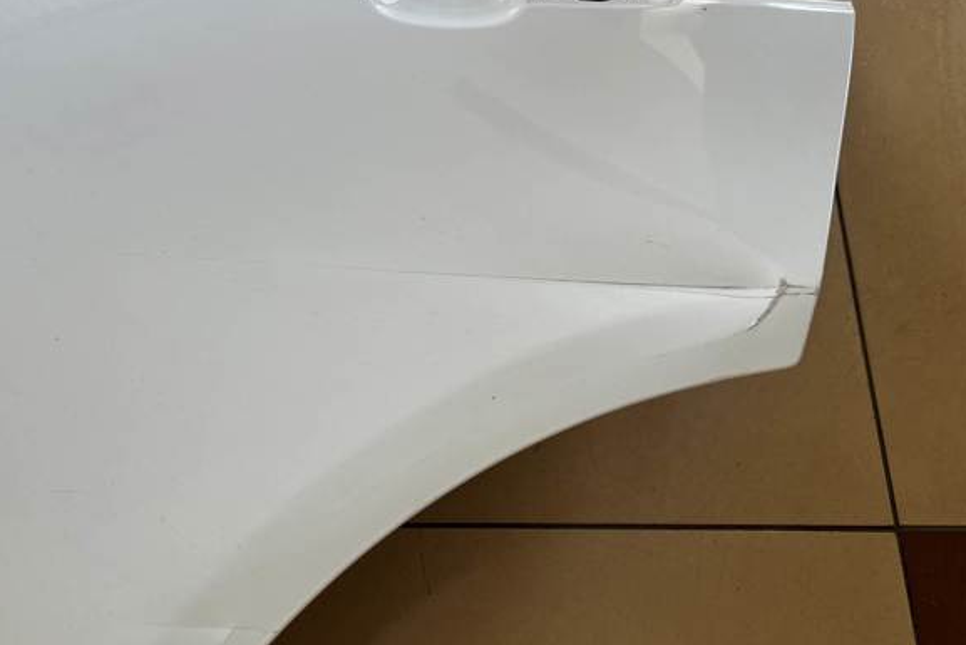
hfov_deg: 61.9
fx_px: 805
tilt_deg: -69.7
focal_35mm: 30
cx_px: 465
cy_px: 338
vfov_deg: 43.6
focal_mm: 5.1
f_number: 1.6
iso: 100
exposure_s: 1/100
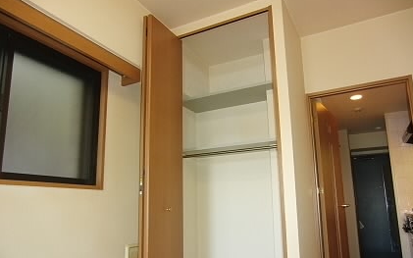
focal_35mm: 26
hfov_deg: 70.4
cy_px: 152
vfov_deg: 47.4
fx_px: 293
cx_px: 209
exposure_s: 1/60
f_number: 3.2
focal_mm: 4.3
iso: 400
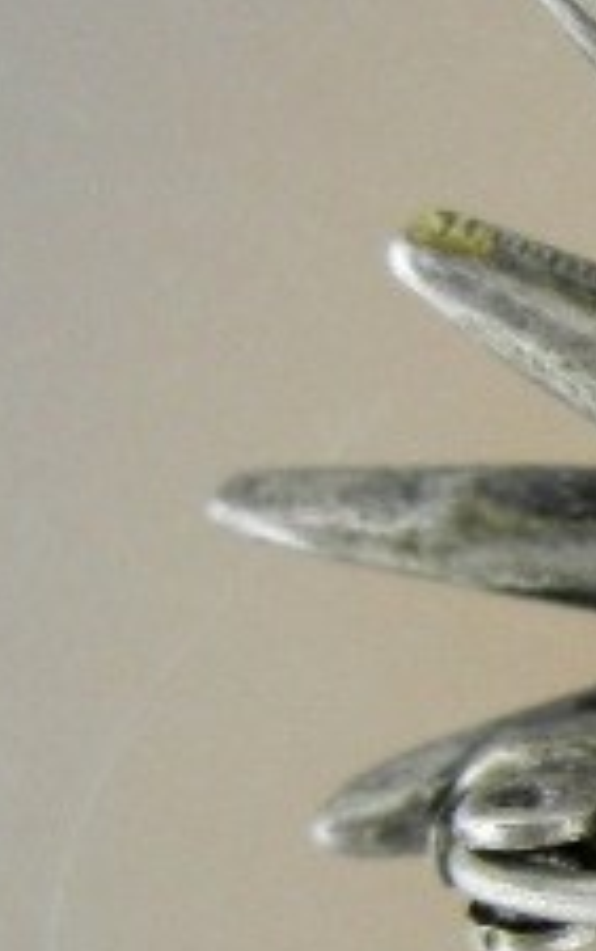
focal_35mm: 178
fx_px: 4617
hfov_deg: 7.1
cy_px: 702
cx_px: 1162
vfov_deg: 11.7
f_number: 4
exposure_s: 1/6.6
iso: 200
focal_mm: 10.6
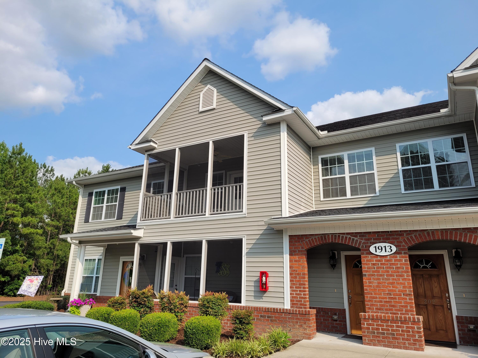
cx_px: 239
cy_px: 179
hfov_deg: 67.3
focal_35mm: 26
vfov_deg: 53.1
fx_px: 359
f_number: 1.8
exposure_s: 1/2222
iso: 40
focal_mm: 5.4
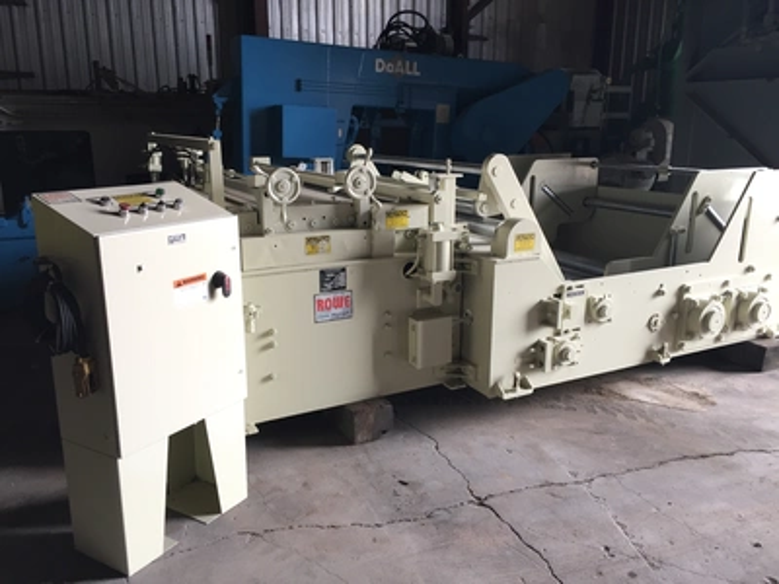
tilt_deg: -15.2
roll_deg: -0.5
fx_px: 653
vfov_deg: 48.2
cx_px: 390
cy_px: 292
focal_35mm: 29
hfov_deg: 61.7
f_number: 2.2
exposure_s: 1/40
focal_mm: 4.15
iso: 32
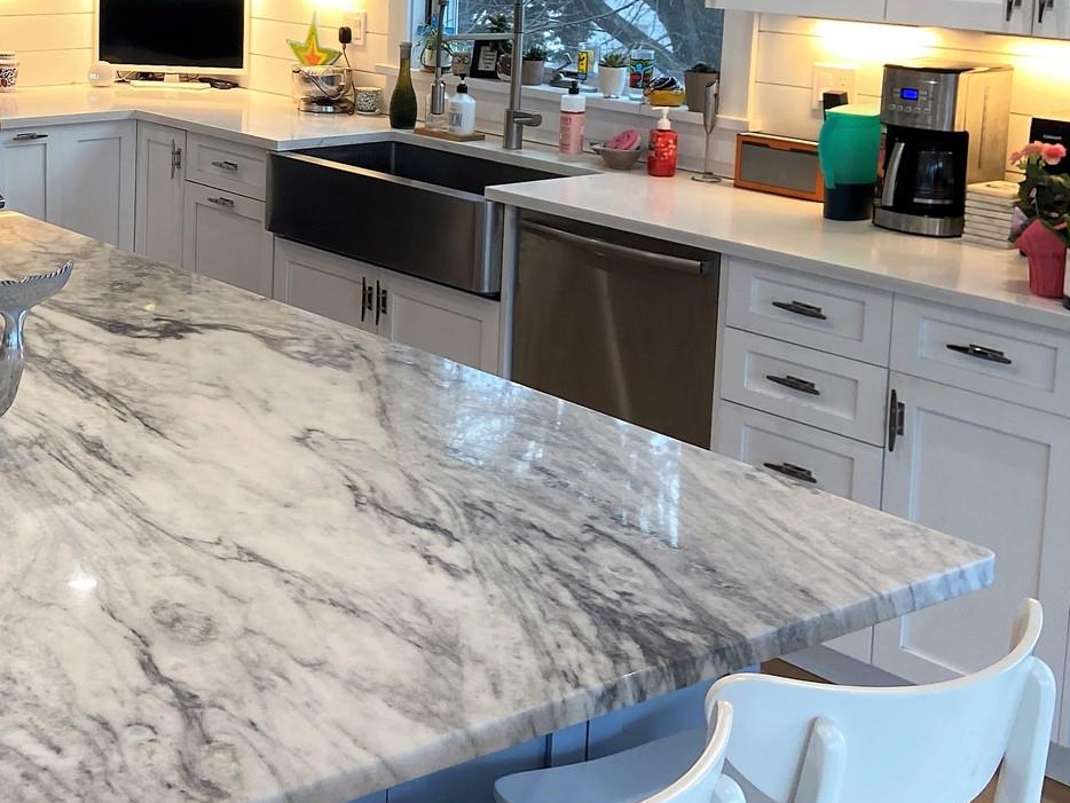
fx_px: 1762
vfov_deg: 25.2
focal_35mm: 57
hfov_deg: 32.5
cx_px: 156
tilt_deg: -11.2
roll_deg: -1.2
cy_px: 141
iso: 80
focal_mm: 4.25
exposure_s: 1/120
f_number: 1.8
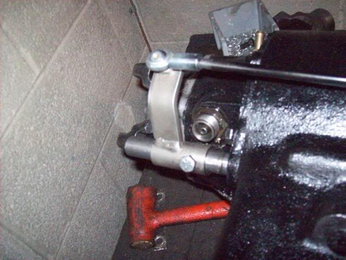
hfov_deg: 51.4
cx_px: 173
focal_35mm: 36
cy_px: 130
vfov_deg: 39.7
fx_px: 360
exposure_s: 1/128
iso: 800
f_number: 2.7
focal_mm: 6
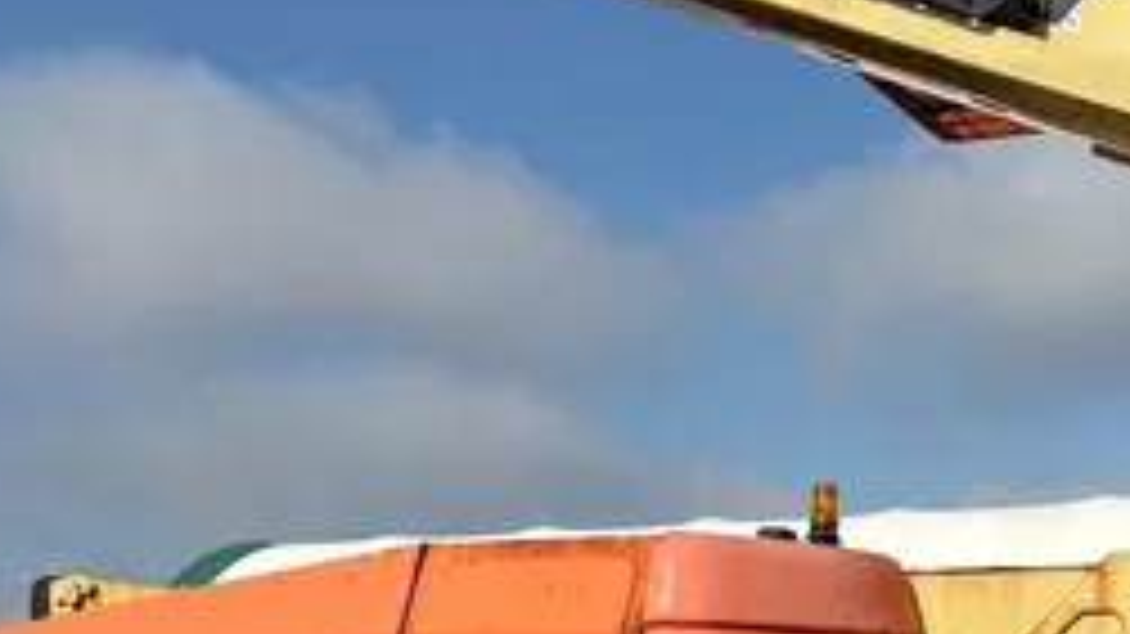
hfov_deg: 33.8
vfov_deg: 18.4
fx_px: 1857
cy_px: 758
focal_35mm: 62
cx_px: 662
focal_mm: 5.96
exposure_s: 1/5952
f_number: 1.6
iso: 50
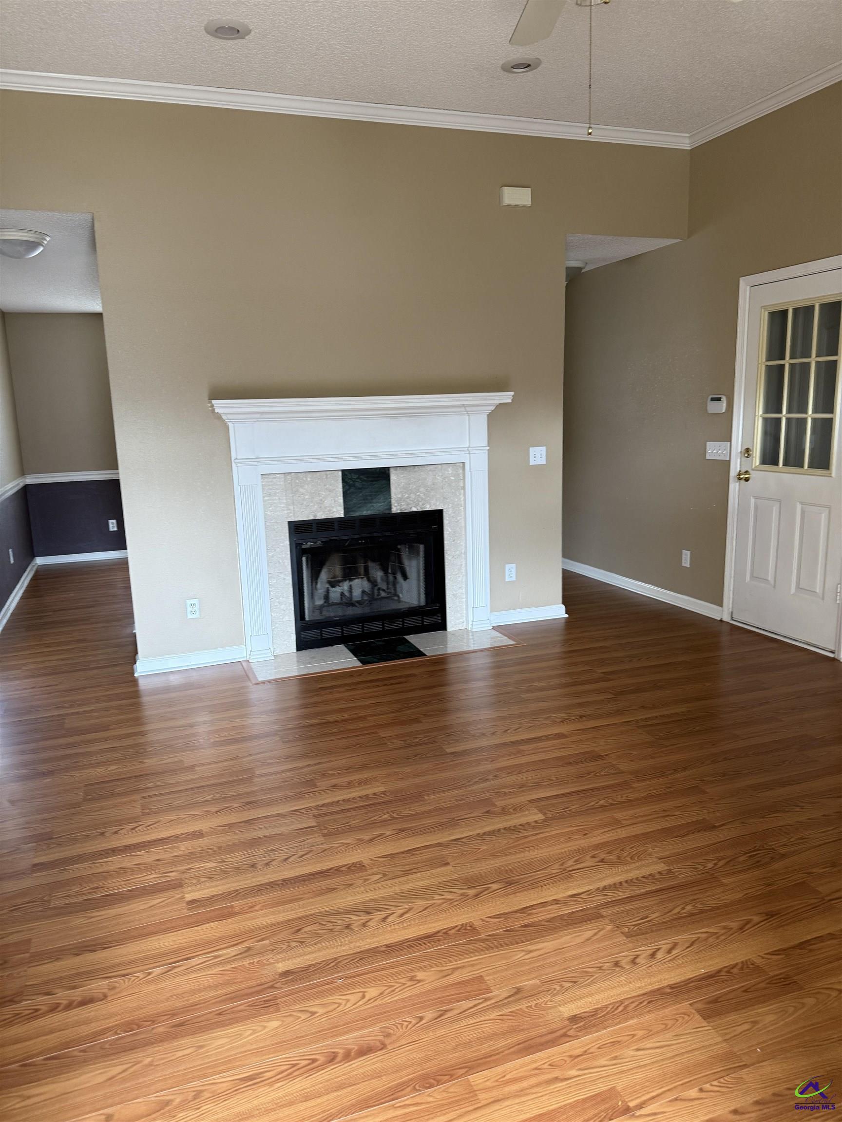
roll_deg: +1.9
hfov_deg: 56.8
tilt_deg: -9.6
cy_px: 561
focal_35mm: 24
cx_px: 421
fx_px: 778
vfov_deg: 71.6
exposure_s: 1/77
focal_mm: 6.76
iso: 200
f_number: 1.78
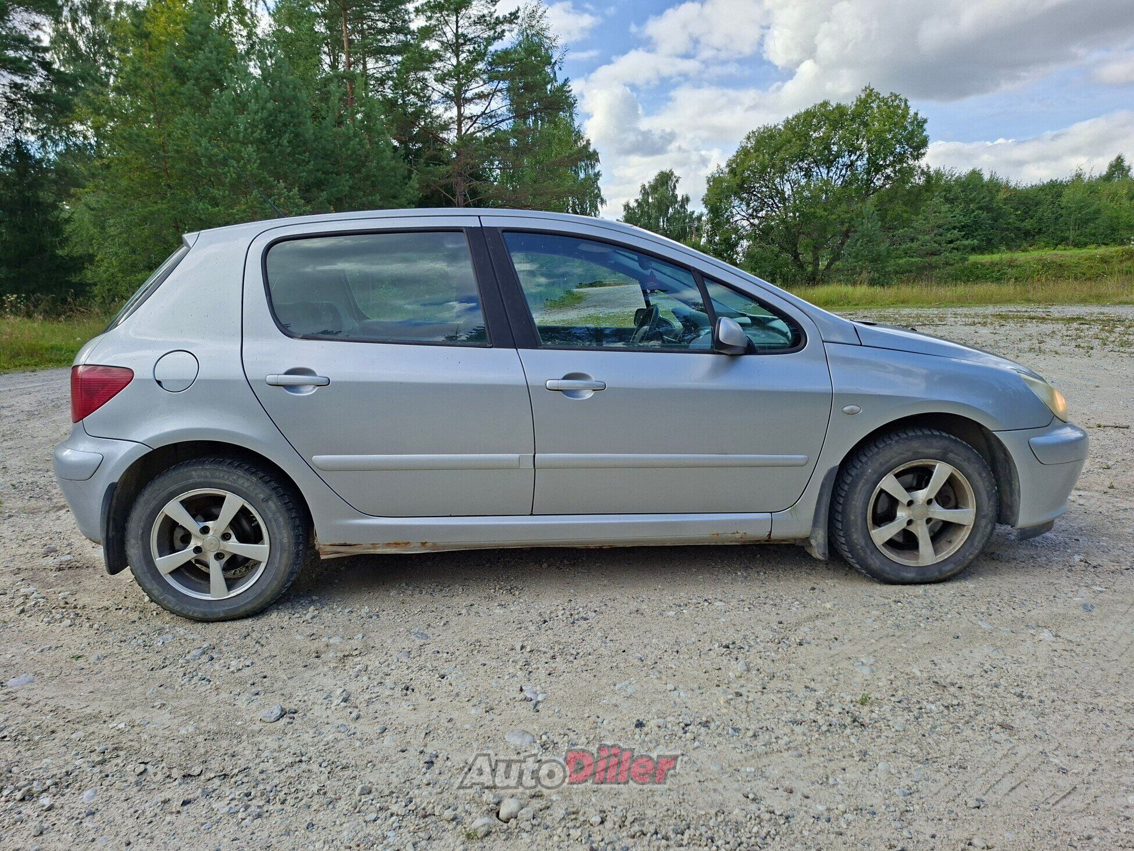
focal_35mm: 23
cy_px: 426
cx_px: 567
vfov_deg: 58.9
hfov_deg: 73.9
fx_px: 754
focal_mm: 5.54
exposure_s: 1/1250
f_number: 1.8
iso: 40
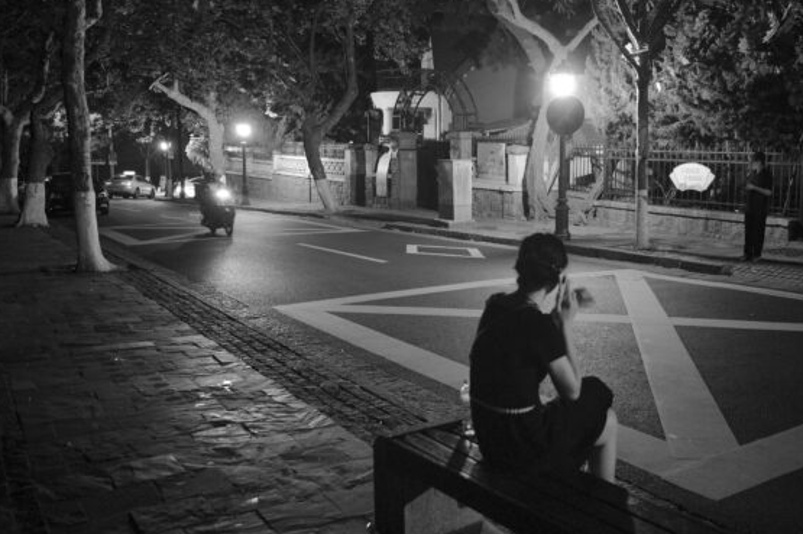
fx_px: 802
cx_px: 504
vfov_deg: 36.8
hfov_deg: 52.6
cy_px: 232
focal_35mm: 36
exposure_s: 1/25
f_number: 2.8
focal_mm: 26
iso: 3200
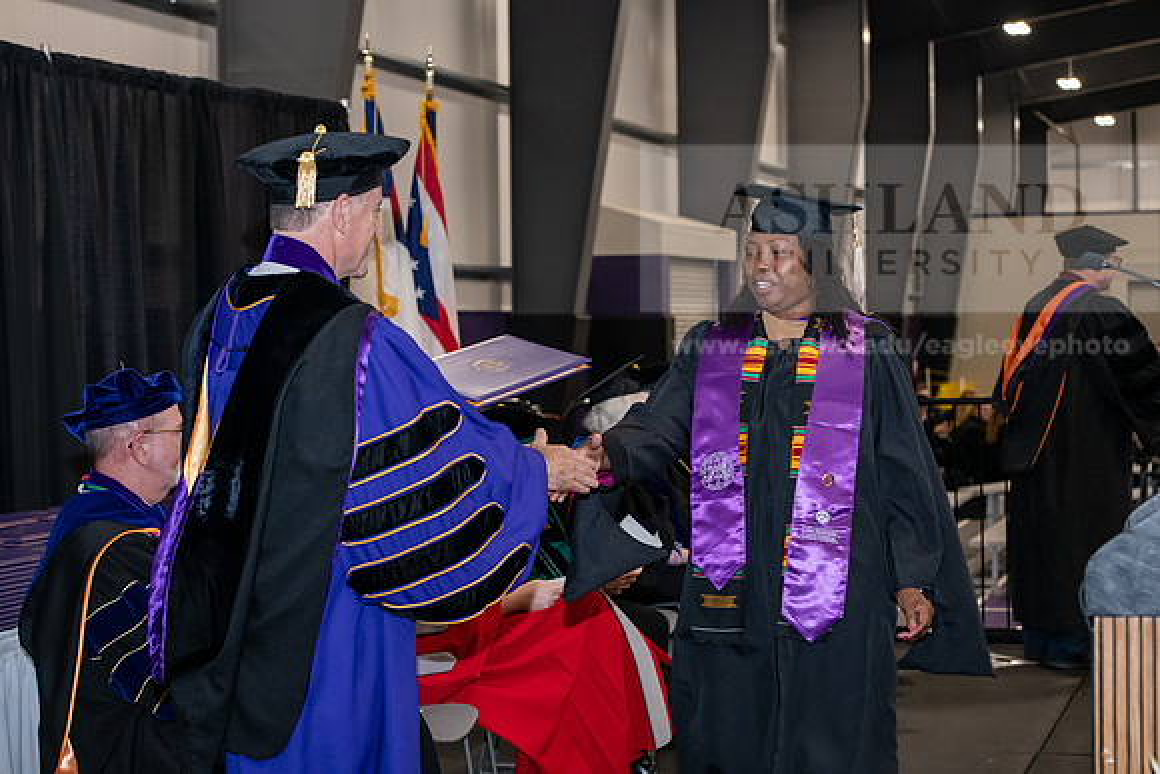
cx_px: 580
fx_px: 2256
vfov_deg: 19.5
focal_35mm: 70
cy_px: 387
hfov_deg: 28.8
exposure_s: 1/200
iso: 2500
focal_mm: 70
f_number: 5.6
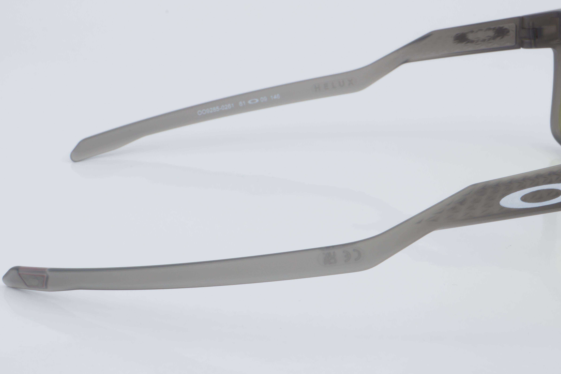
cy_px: 191
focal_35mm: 94
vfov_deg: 14.5
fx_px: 1465
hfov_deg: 21.7
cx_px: 337
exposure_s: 1/4
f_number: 32
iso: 100
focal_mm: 50
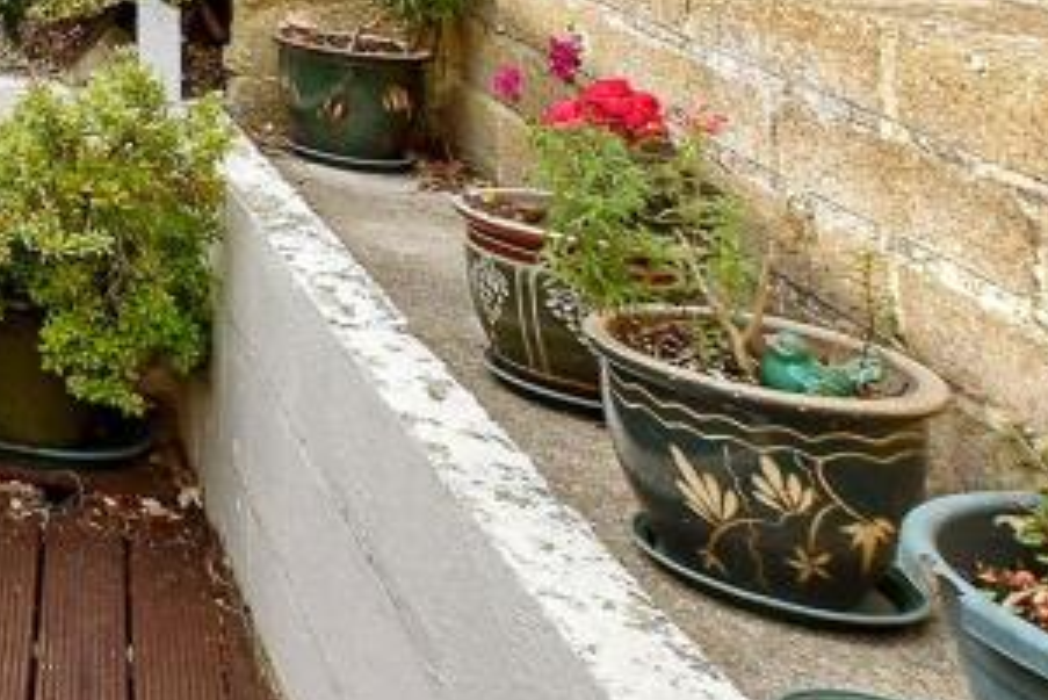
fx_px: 1485
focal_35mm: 51
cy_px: -322
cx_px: -686
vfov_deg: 22.3
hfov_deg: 24.6
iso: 160
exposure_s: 1/200
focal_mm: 10
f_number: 8
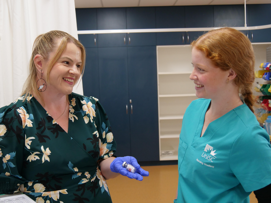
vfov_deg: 28.0
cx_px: 136
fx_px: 407
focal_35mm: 52
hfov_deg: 36.8
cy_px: 102
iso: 1250
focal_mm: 26
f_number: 4.2
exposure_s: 1/60
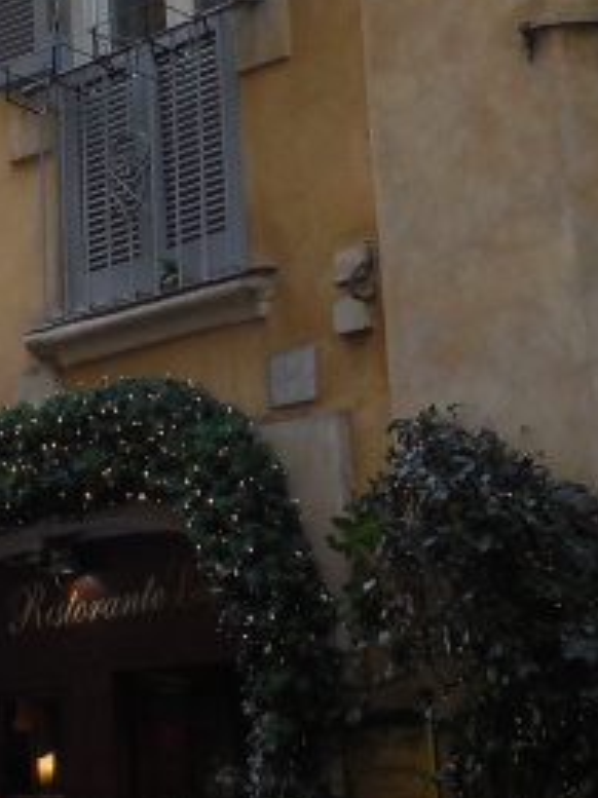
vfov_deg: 19.2
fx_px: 2282
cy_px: -43
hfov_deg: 14.1
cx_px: -277
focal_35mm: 99
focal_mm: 4.5
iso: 125
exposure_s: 1/250
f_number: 3.1
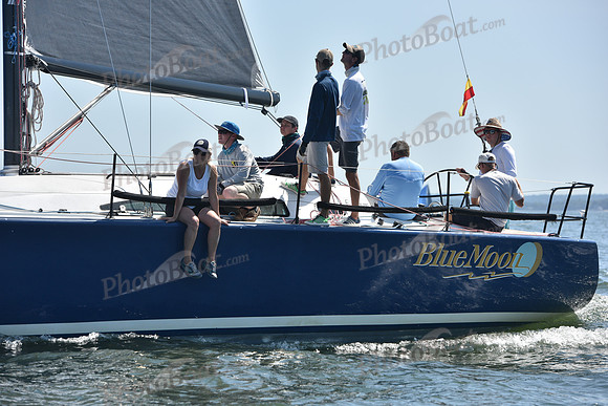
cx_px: 304
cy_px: 203
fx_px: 2534
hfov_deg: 13.7
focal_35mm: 150
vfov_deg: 9.2
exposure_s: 1/1250
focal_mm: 150
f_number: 6.3
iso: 250
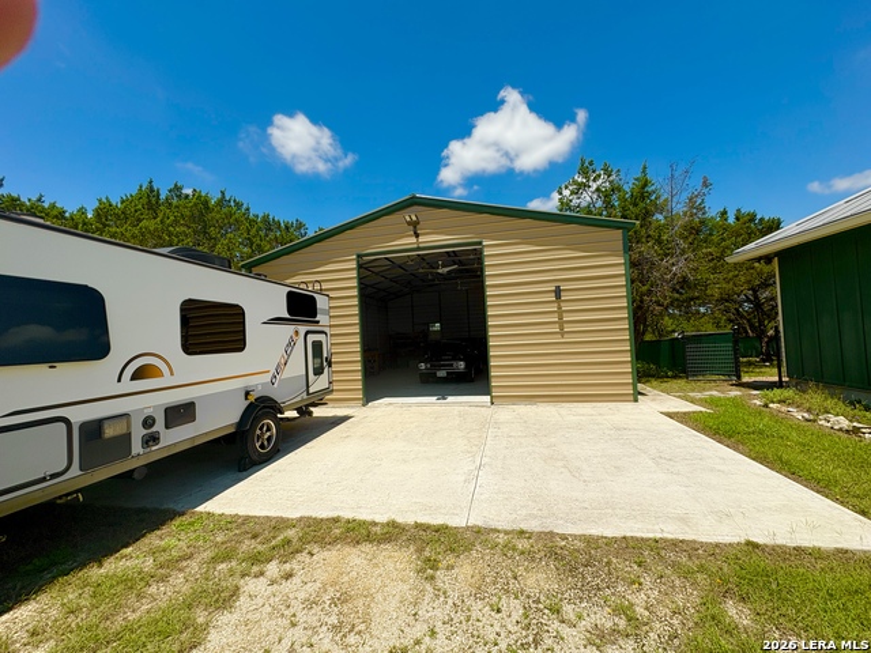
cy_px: 326
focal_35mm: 14
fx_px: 352
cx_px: 436
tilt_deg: +3.0
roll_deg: +3.6
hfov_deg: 102.1
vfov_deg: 85.7
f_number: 2.2
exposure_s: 1/3106
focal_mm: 2.22
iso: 50
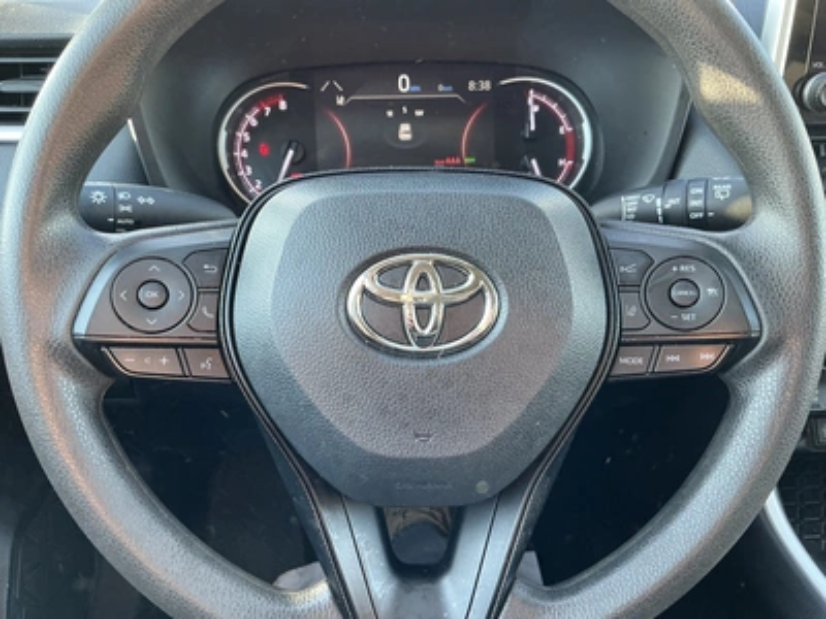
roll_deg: +1.5
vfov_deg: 49.7
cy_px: 310
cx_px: 413
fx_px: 668
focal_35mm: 28
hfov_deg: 63.4
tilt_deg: -27.9
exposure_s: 1/60
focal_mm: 3
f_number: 1.8
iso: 125
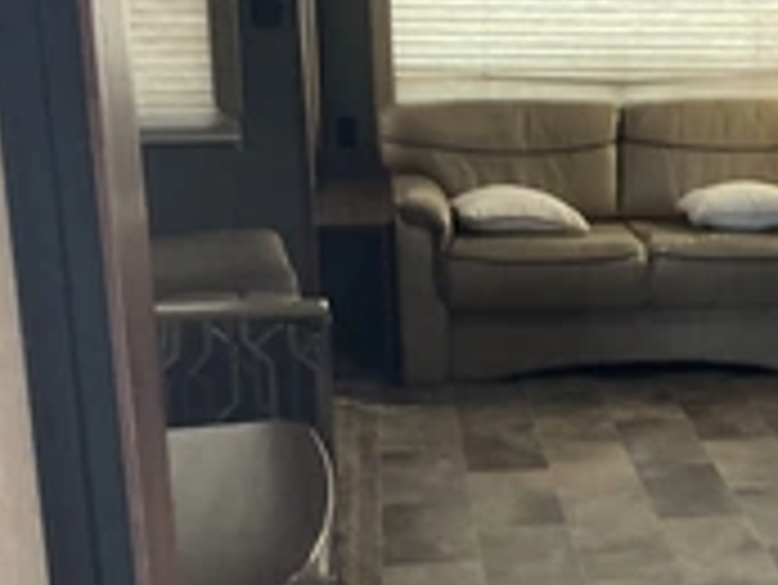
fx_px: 1507
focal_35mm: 67
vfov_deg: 21.9
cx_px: 652
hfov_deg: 28.2
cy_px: 378
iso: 125
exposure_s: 1/60
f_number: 1.8
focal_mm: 3
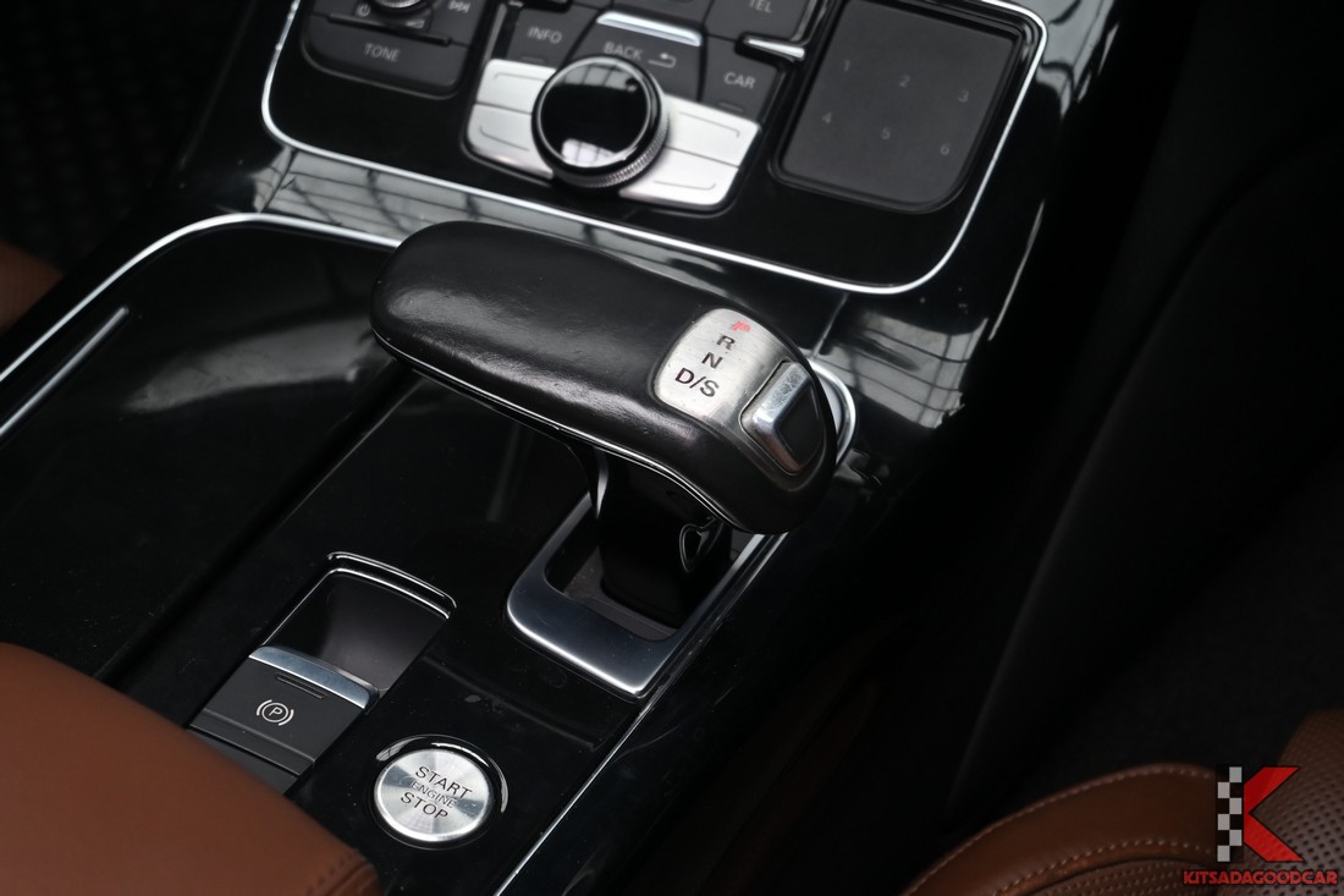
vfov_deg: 18.2
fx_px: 2799
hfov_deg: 27.0
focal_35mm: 75
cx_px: 672
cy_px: 448
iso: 400
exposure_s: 1/60
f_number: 6.3
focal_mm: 50
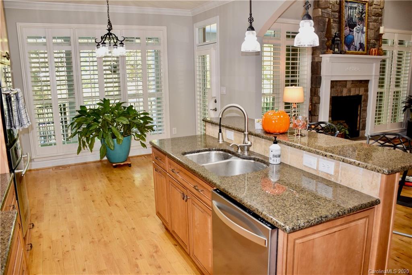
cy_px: 138
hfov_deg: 67.4
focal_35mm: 27
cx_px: 206
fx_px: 309
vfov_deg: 47.9
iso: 800
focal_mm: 18
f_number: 4.5
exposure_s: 1/100
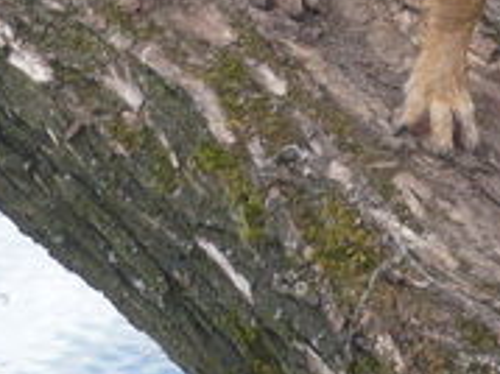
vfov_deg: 8.0
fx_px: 2540
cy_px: -398
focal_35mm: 176
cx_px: 503
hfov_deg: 11.1
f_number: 2.8
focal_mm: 5.8
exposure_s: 1/160
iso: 100
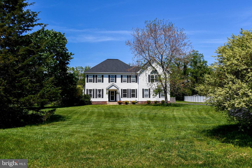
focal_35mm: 36
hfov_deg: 53.1
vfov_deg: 36.9
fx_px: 252
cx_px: 126
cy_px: 84
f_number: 9
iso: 100
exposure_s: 1/320
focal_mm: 24
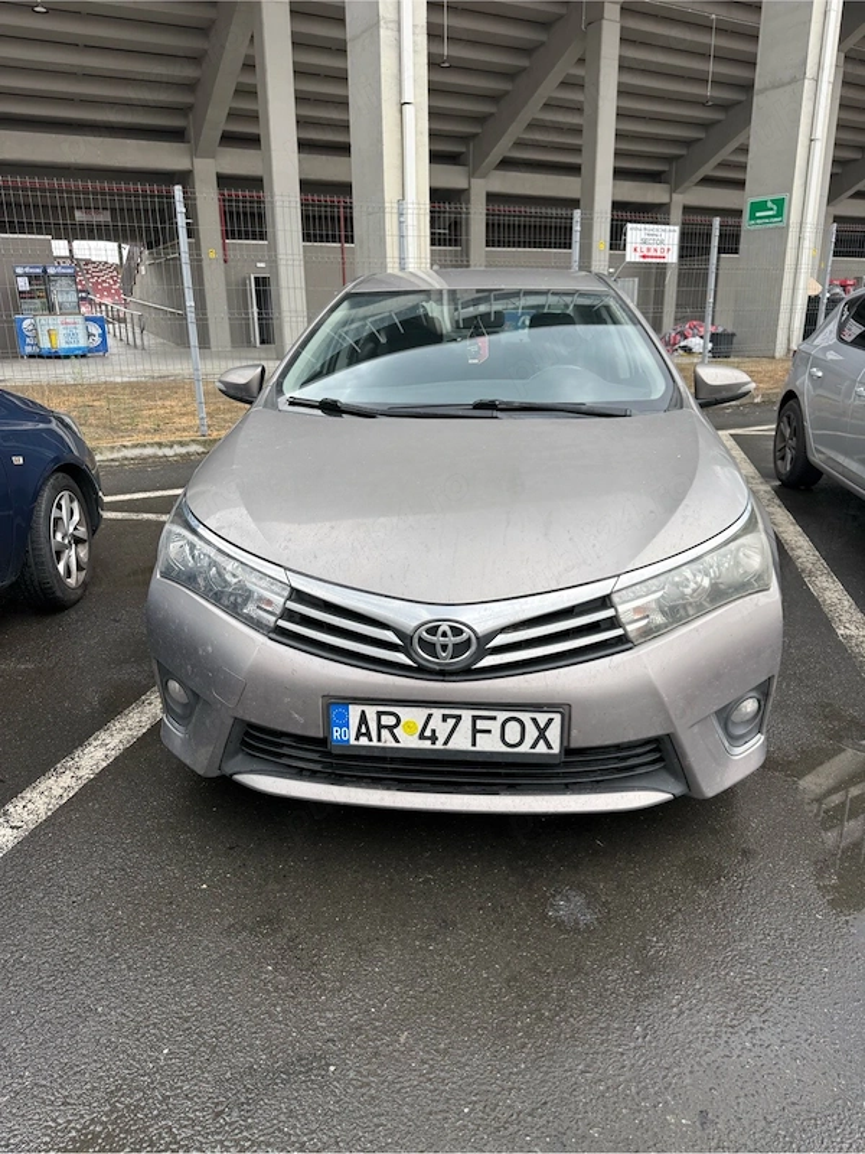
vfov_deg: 71.6
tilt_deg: -17.7
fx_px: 800
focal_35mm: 24
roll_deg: +0.8
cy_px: 577
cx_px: 432
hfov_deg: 56.8
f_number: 1.78
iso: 80
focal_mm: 6.76
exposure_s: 1/387
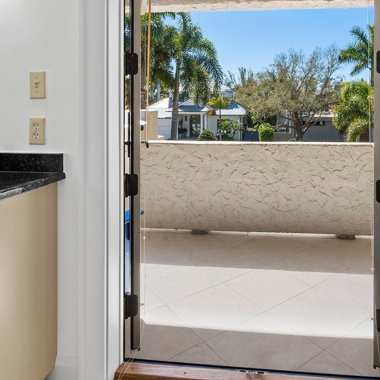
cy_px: 111
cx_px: 245
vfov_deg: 58.8
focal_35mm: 26
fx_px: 323
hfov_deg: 59.9
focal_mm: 7
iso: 320
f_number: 11
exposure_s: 1/50
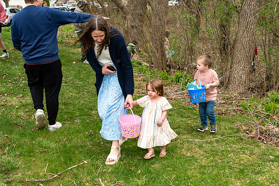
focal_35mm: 41
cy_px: 107
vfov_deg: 32.4
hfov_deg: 47.1
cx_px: 132
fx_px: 320
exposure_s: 1/200
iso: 125
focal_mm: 24
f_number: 4
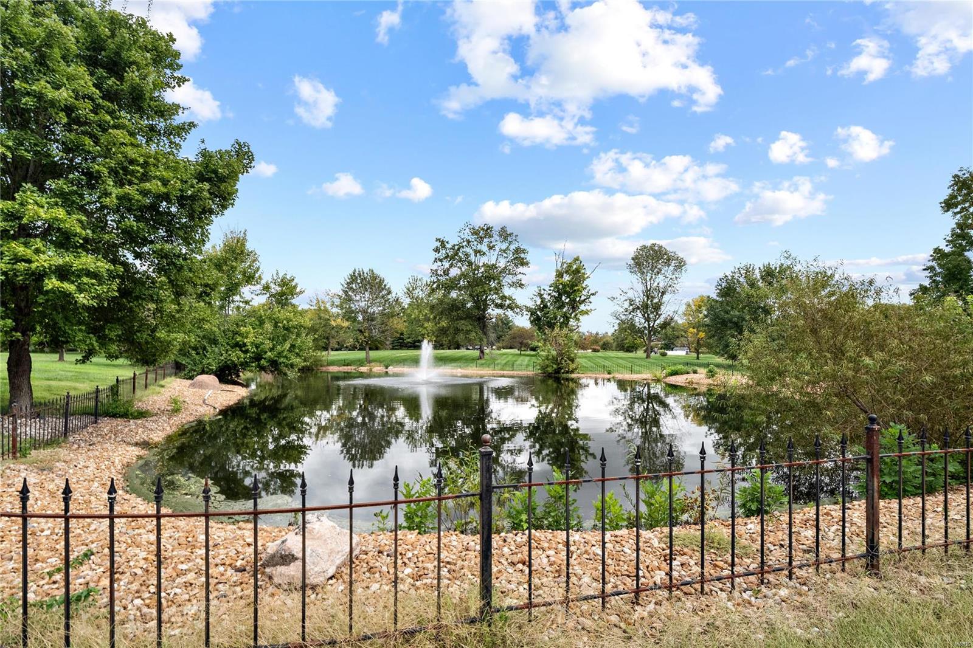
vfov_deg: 67.4
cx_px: 486
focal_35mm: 18
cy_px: 324
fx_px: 486
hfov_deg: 90.0
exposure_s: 1/200
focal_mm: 9
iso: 400
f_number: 8
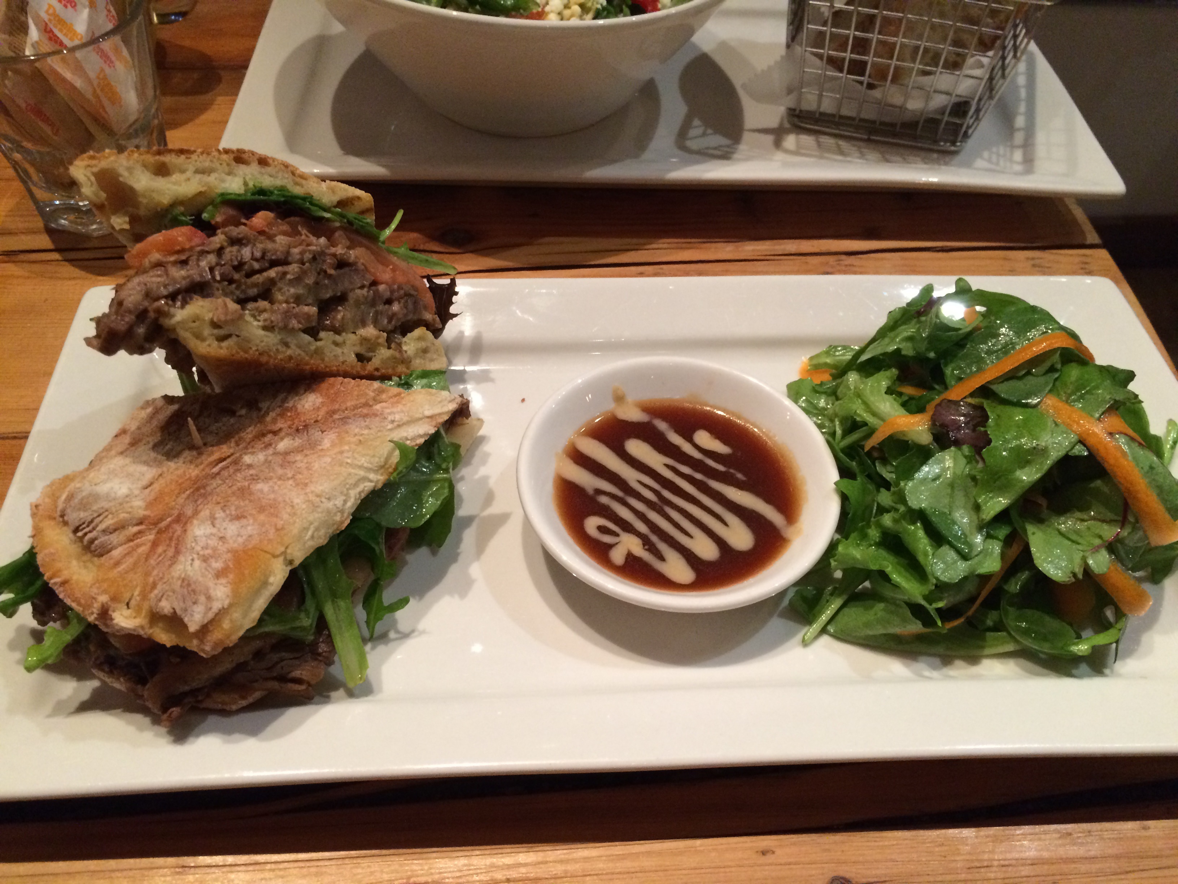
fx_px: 987
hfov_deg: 61.7
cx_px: 589
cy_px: 442
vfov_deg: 48.2
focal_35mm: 29
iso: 250
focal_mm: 4.15
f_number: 2.2
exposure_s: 1/30
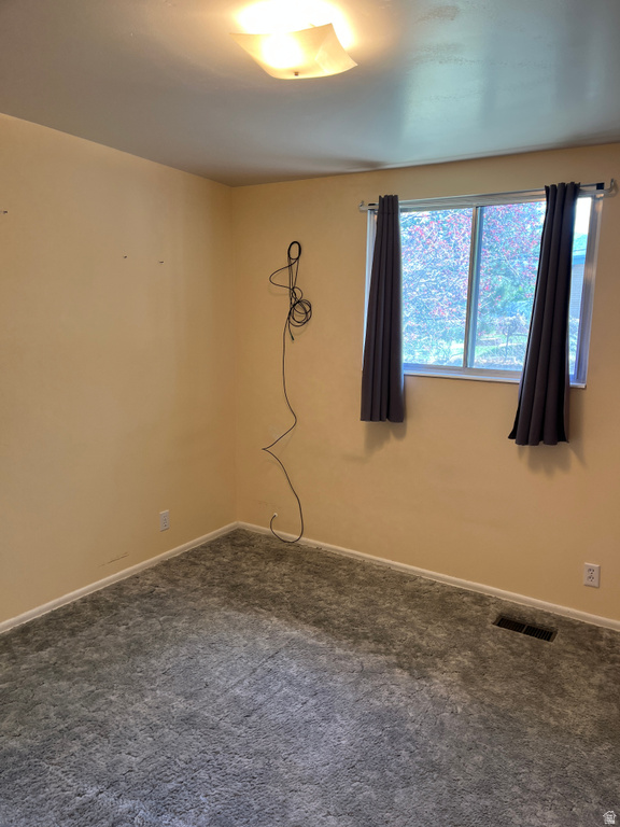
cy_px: 414
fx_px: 621
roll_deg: -0.8
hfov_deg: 53.1
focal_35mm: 26
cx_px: 310
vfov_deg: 67.3
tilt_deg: -8.8
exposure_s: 1/60
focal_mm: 5.1
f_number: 1.6
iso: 64
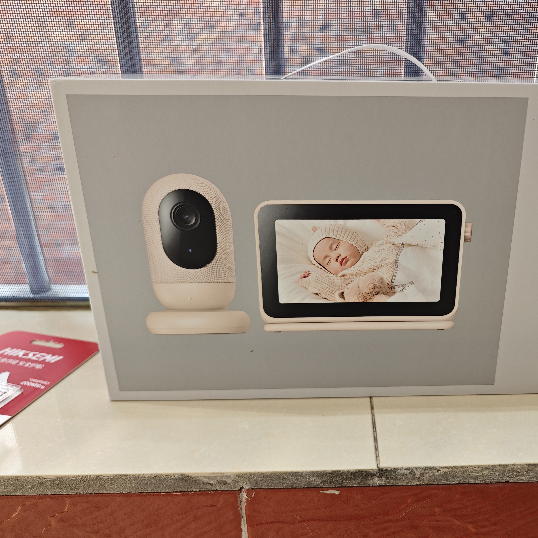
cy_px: 261
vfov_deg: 57.3
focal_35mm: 28
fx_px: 492
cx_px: 355
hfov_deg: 56.2
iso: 200
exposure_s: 1/120
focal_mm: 8.7
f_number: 1.9
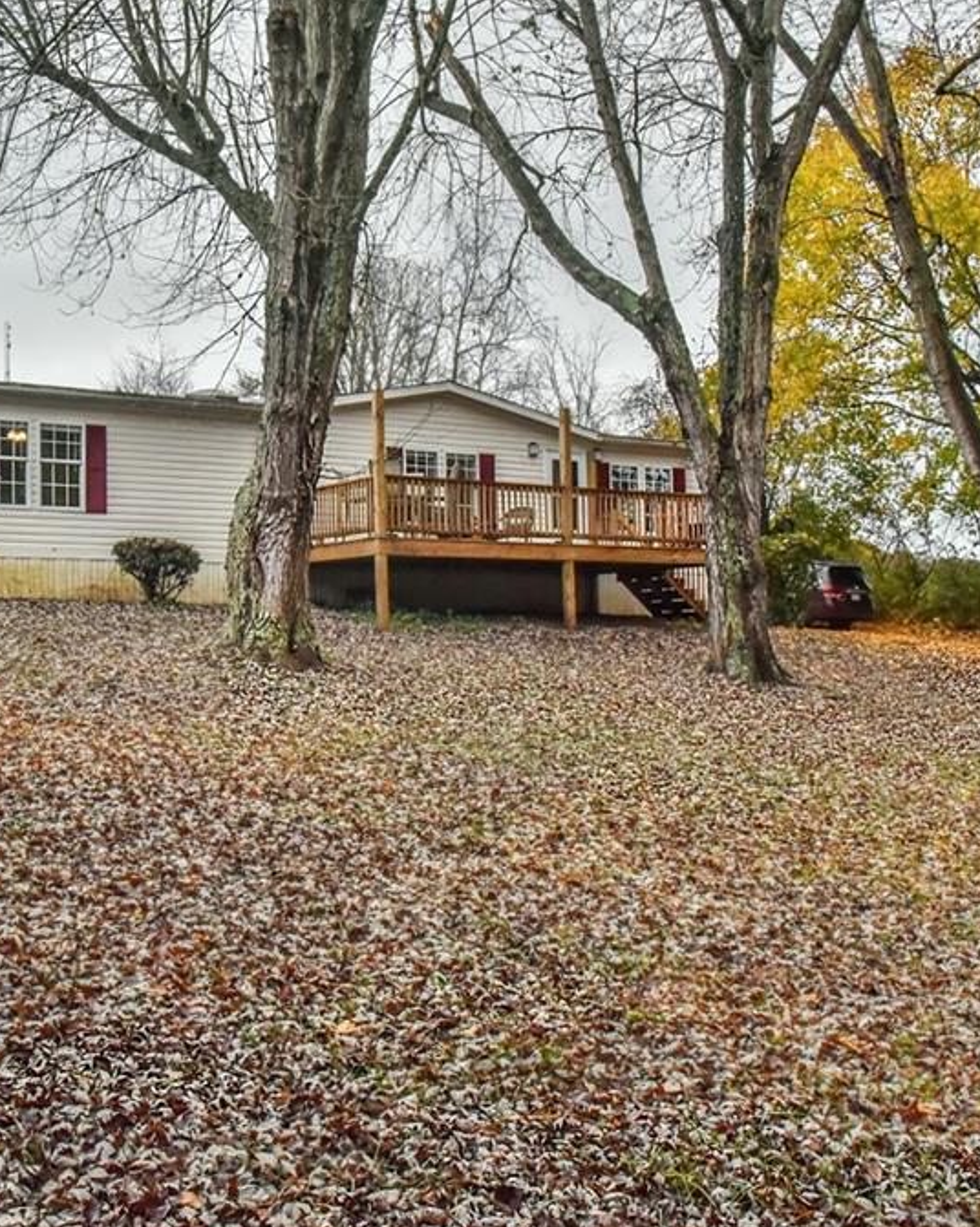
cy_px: 614
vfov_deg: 42.9
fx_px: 1560
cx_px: 355
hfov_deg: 34.6
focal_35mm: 43
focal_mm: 30
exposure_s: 1/200
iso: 4000
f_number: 14
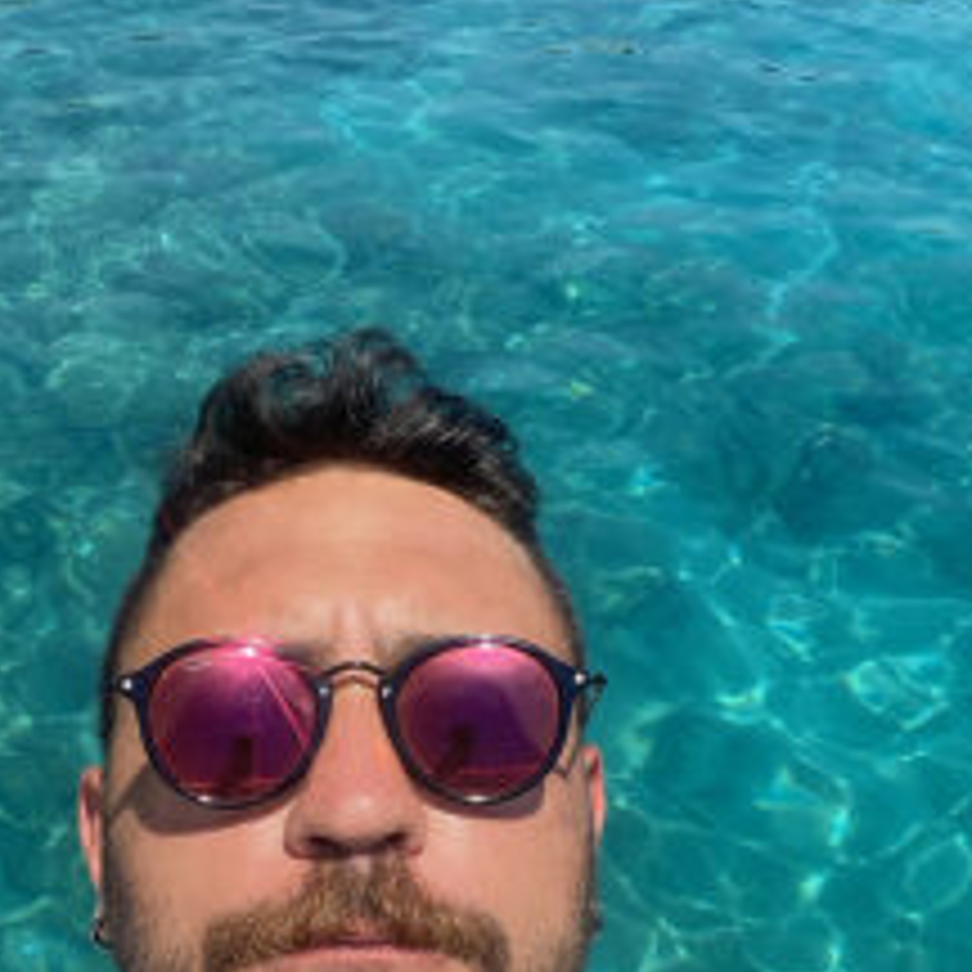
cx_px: 418
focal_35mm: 49
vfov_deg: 34.1
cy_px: 702
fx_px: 1557
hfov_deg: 34.6
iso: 25
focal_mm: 2.71
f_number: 2.2
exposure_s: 1/831
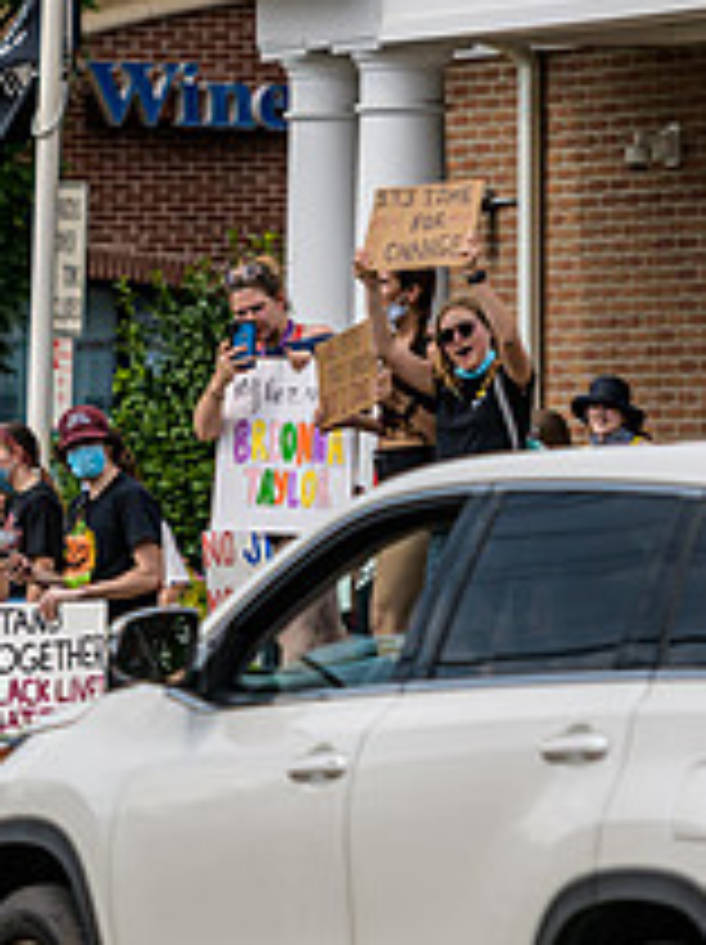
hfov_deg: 4.1
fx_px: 9782
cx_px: 0
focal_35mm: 359
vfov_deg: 5.5
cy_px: 452
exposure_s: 1/3200
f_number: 3.2
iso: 200
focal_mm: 135
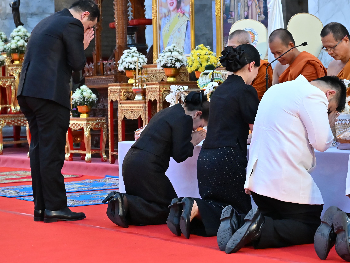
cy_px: 72
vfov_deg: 13.8
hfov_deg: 18.2
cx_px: 295
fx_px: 1082
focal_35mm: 107
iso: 2500
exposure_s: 1/160
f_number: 4
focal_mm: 62
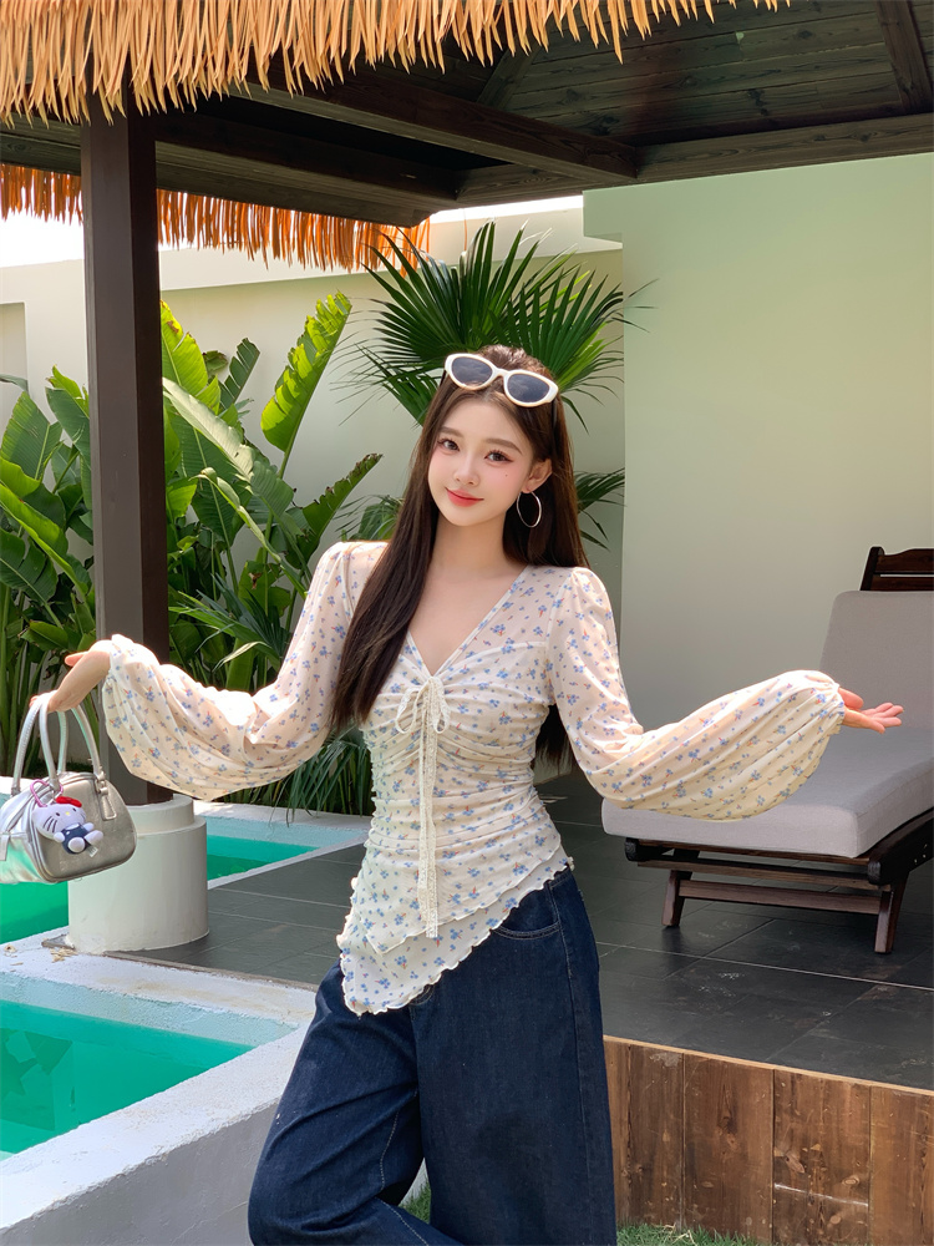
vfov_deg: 36.8
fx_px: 1871
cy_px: 623
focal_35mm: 52
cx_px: 467
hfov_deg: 28.0
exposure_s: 1/457
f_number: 2.4
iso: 16
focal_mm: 6
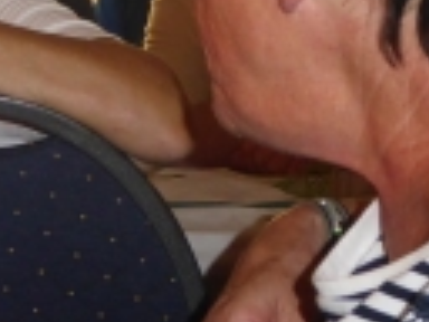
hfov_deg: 11.7
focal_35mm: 165
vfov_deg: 9.0
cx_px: -121
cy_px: 80
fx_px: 2045
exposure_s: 1/60
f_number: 4.1
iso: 500
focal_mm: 9
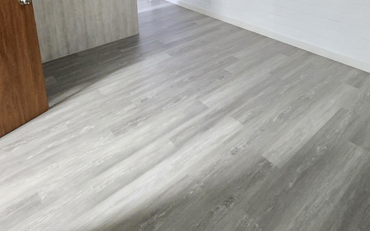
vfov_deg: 39.8
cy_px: -6
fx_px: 272
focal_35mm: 27
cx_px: 216
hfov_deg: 68.0
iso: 2000
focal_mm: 2.2
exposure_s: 1/25.4
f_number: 1.9
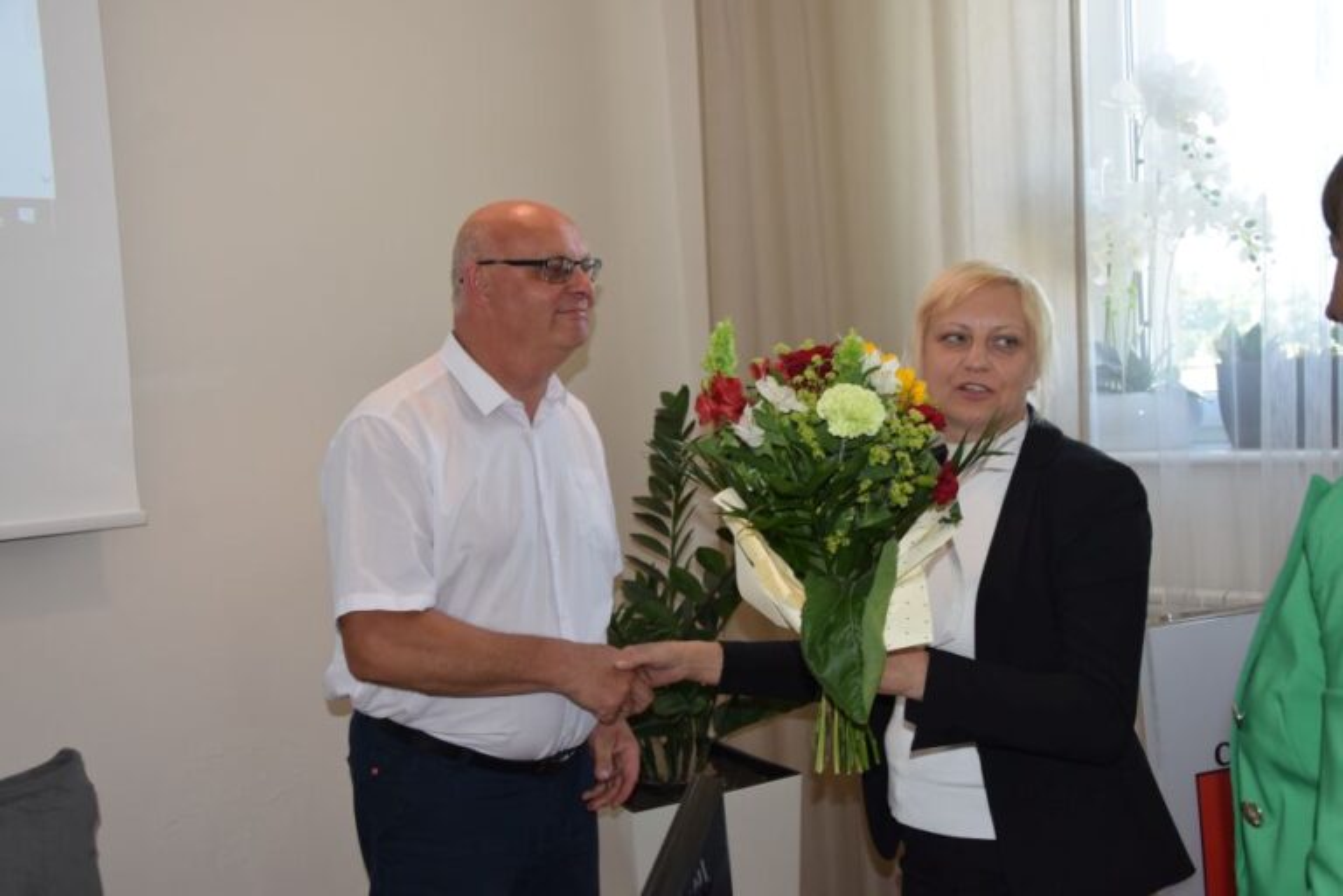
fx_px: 1455
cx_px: 672
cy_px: 448
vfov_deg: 34.2
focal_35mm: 39
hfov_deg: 49.6
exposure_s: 1/125
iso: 800
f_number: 5.6
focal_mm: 26
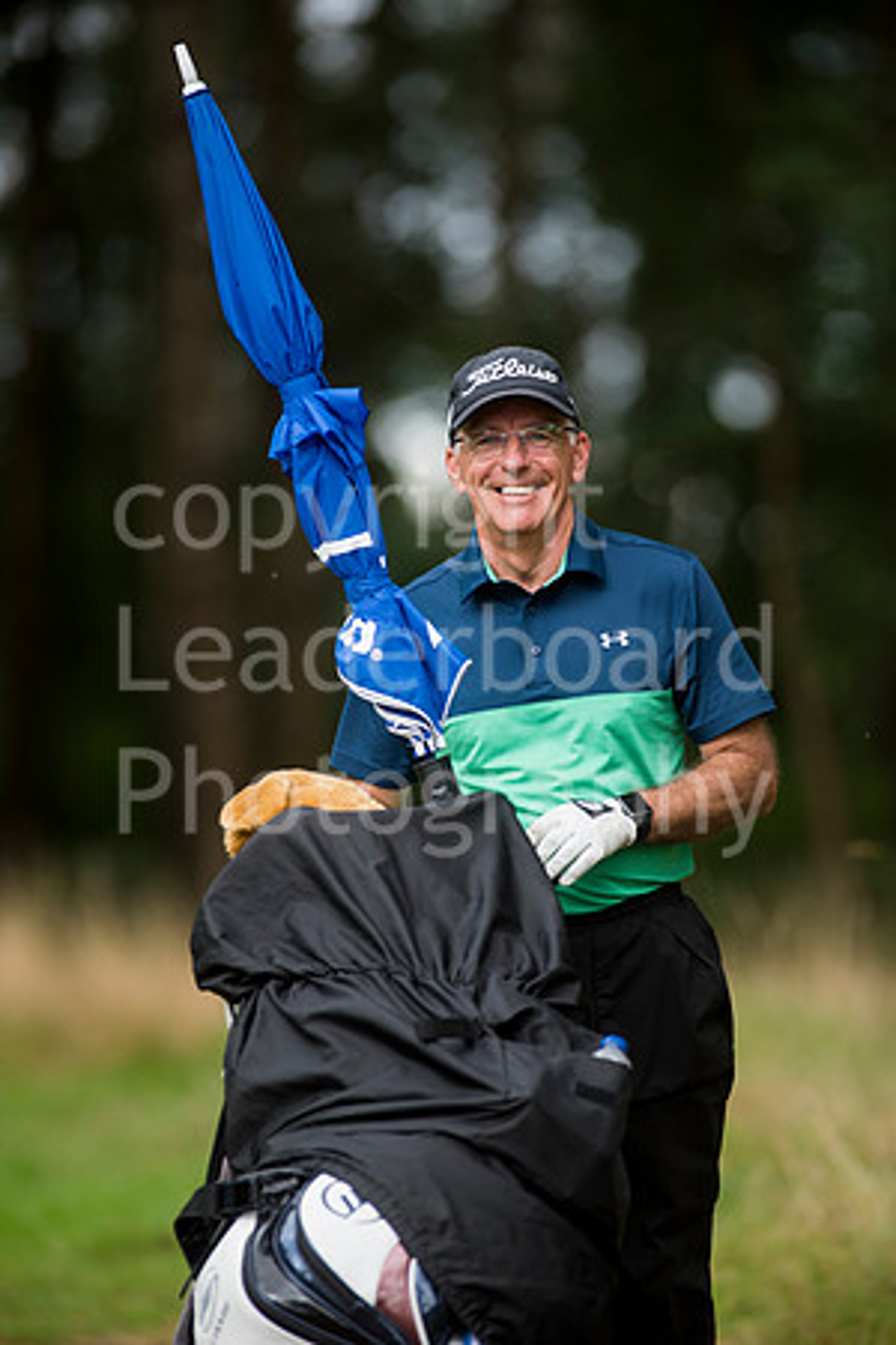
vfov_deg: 6.9
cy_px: 672
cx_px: 448
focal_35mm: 300
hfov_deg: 4.6
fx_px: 11199
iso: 500
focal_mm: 300
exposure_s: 1/1600
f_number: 4
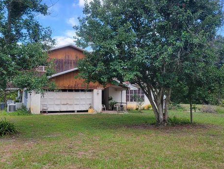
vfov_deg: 39.6
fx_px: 233
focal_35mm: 36
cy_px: 95
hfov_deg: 51.1
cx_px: 96
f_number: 1.8
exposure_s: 1/777
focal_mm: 5.4
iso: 40
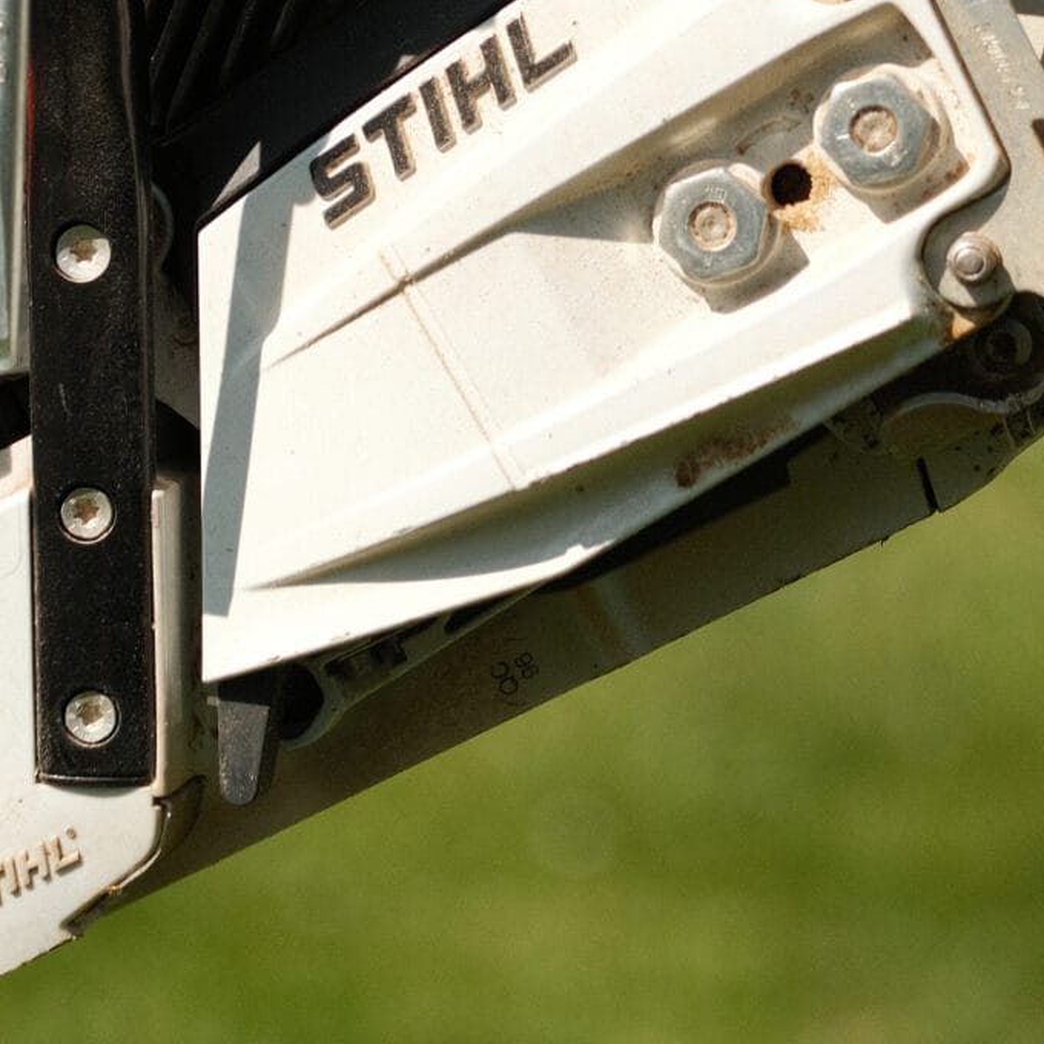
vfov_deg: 8.1
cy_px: 4
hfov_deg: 8.1
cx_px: 786
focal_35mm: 215
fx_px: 7336
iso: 160
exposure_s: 1/4000
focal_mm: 56
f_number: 2.2
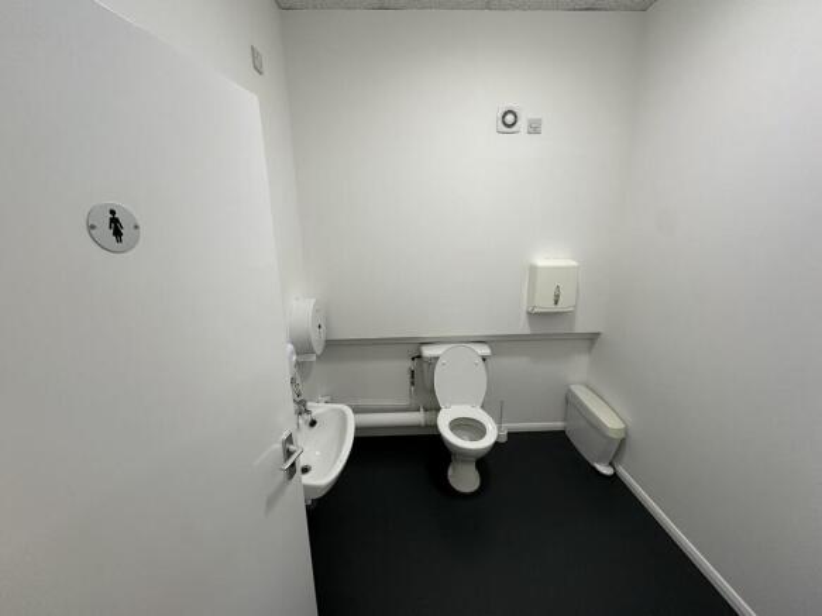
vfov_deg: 85.7
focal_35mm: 14
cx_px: 411
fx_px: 332
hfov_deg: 102.1
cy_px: 308
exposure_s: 1/100
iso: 160
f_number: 2.2
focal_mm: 2.22
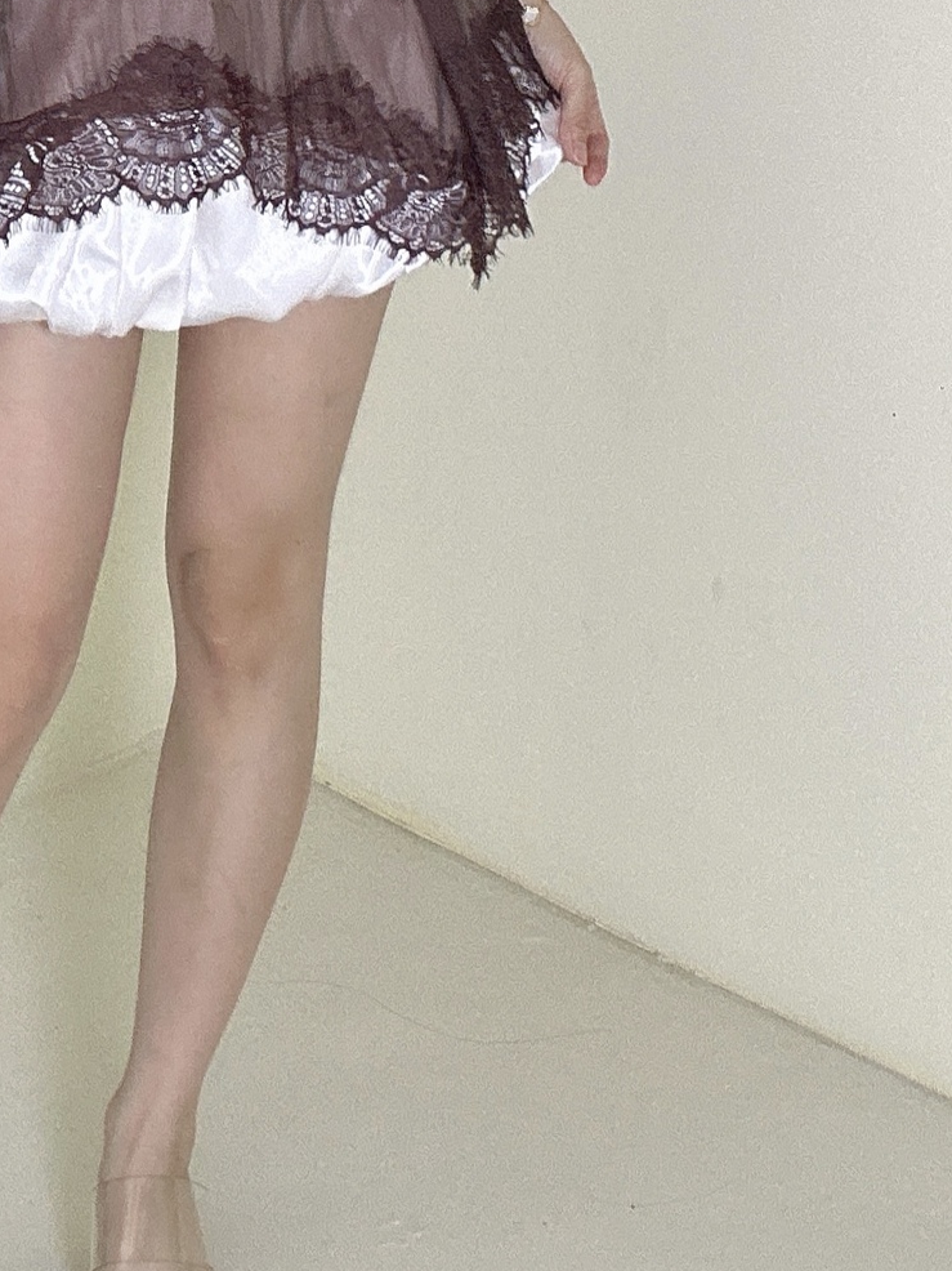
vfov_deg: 32.3
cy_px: 84
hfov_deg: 25.4
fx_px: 2054
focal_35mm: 56
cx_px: 126
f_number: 1.9
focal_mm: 2.69
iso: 125
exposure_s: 1/60
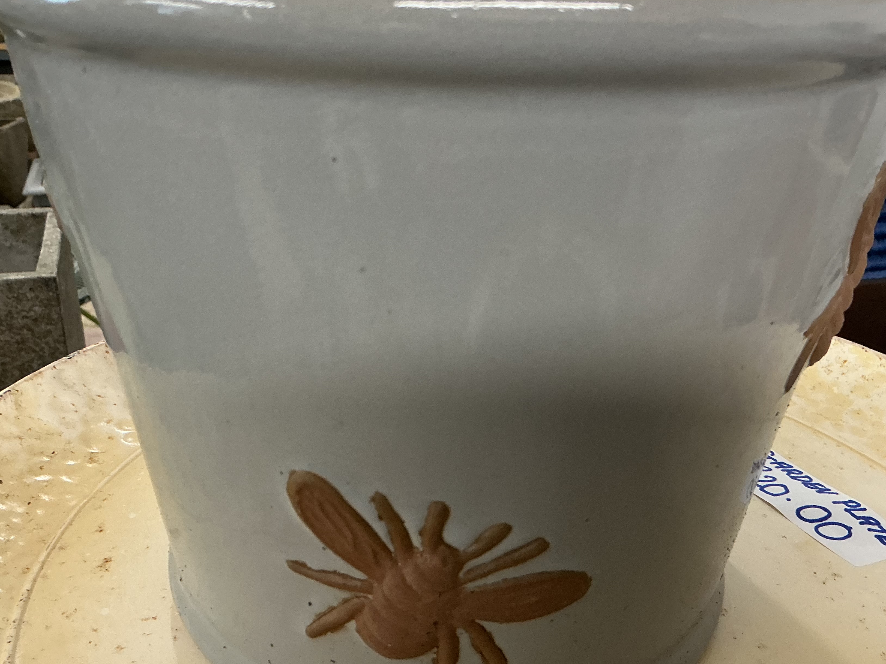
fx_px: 921
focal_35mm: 36
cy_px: 330
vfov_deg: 39.7
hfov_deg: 51.4
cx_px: 445
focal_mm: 3
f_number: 1.8
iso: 100
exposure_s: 1/50
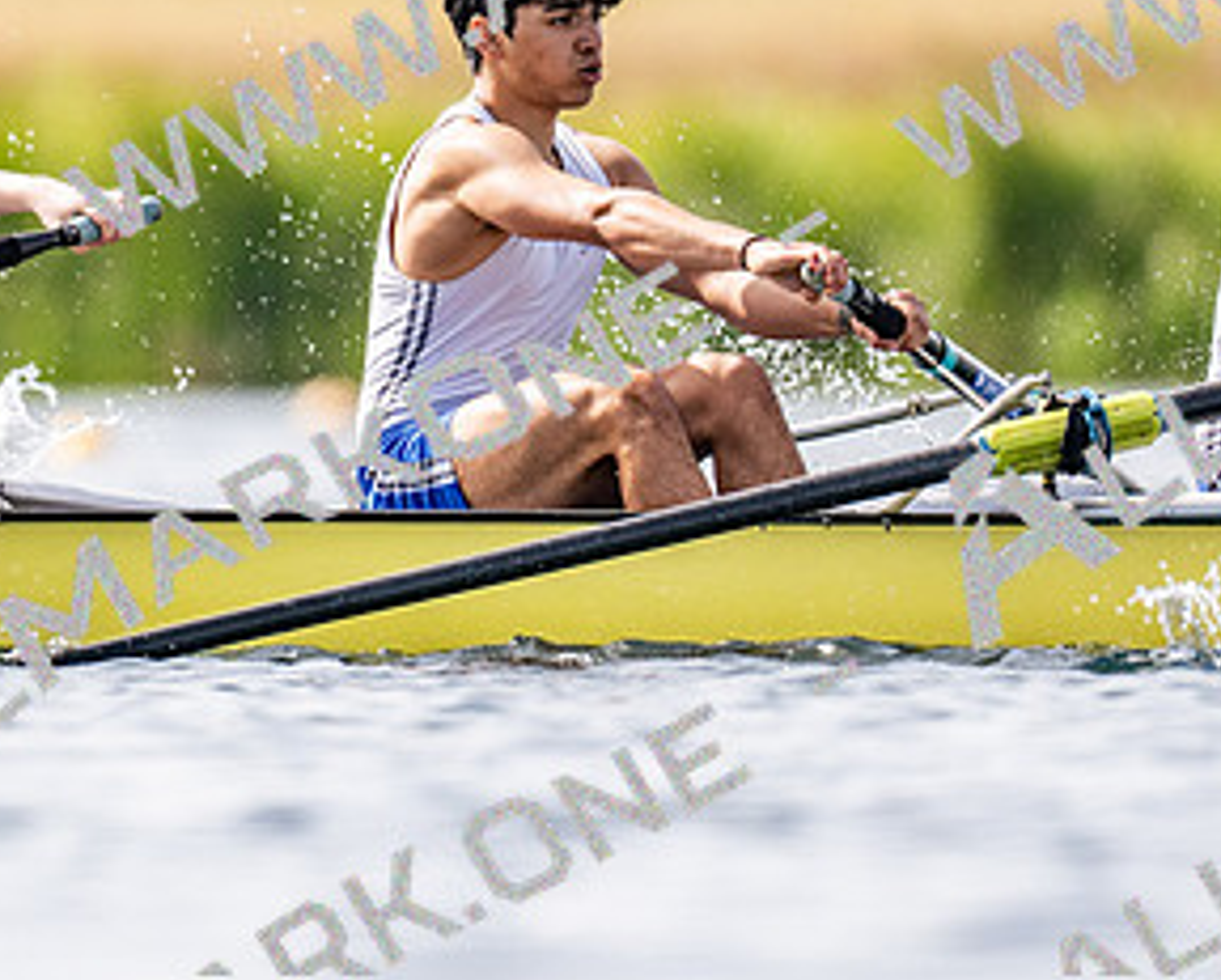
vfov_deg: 0.9
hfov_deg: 1.1
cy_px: 250
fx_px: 61423
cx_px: 585
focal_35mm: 1698
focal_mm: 600
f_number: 4
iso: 200
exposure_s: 1/2500
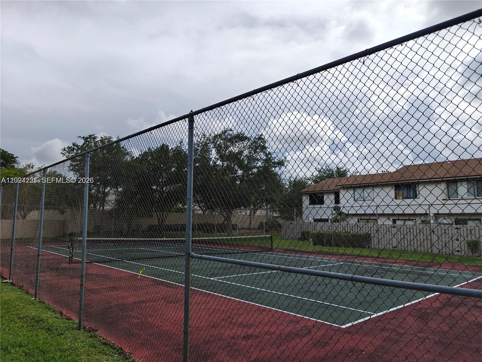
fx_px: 320
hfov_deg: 73.9
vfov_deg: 58.9
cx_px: 241
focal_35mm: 23
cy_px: 181
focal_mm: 6.06
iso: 50
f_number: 1.6
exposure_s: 1/1036
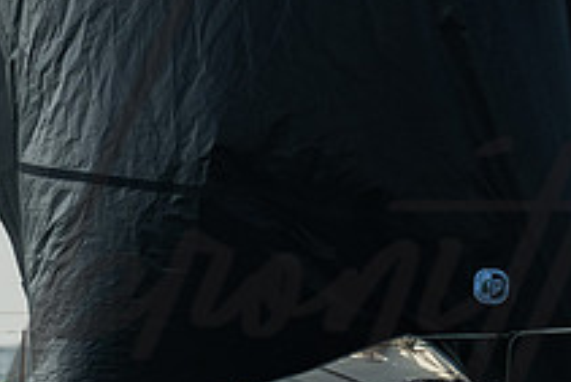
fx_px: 15110
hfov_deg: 2.2
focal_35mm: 952
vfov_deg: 1.4
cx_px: 132
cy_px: 288
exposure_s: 1/640
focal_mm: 200
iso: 320
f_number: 6.3
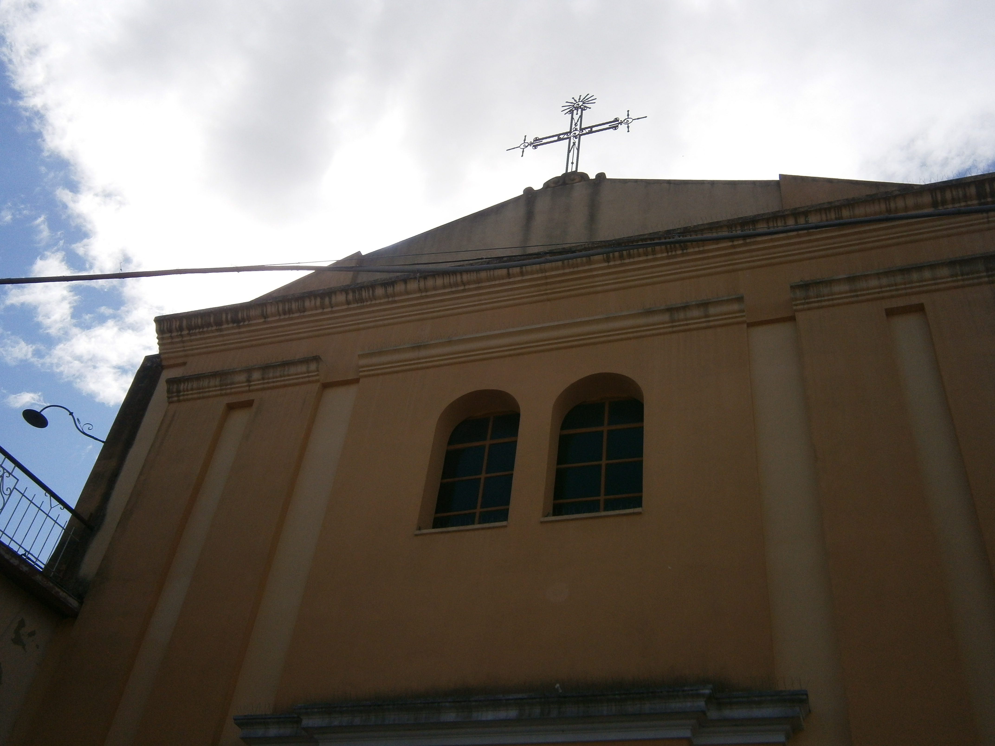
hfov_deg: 51.4
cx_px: 498
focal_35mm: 36
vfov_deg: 39.7
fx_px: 1035
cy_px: 373
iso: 80
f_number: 3.1
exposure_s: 1/1600
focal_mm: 6.4
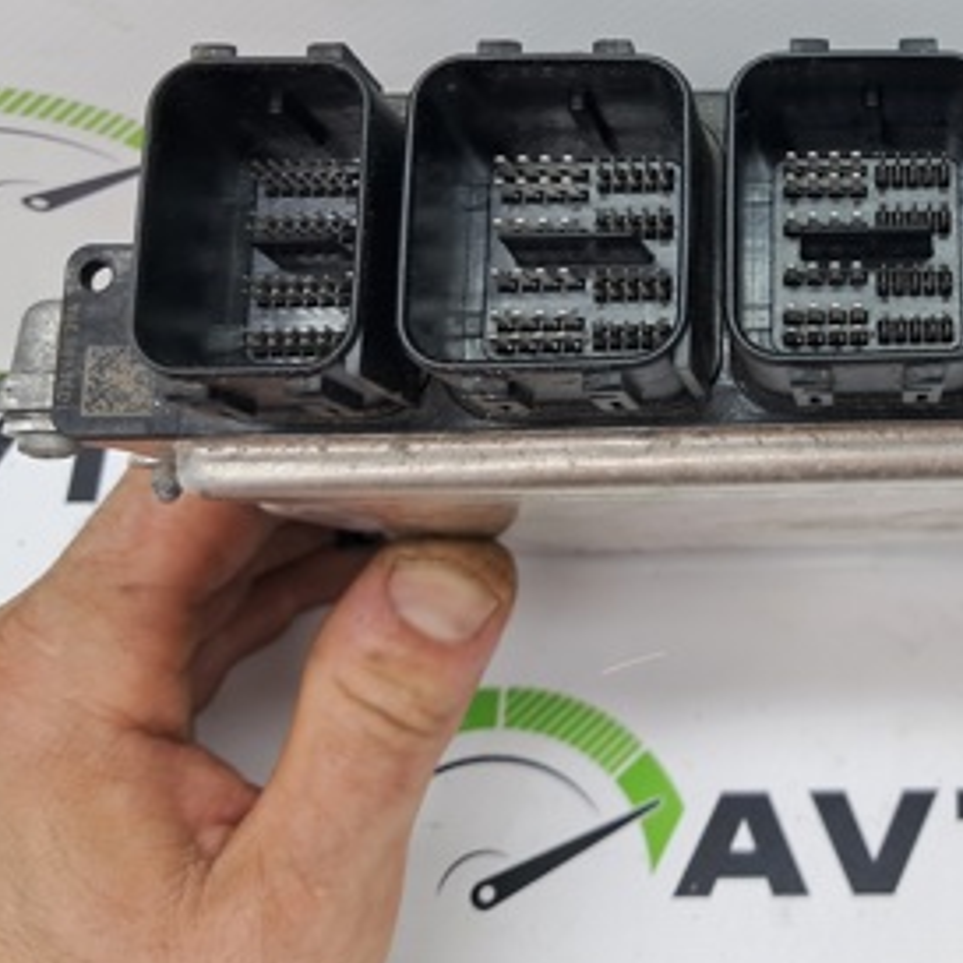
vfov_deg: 29.7
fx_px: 1763
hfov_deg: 28.8
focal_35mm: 56
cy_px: 160
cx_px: 942
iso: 50
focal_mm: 4
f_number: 1.8
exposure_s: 1/60
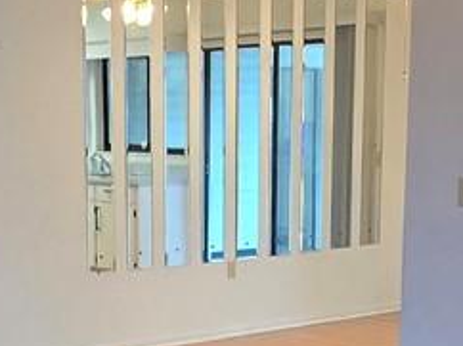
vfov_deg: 16.3
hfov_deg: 22.5
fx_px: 1149
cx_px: 96
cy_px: 434
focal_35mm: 86
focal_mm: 2.2
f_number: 2.2
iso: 160
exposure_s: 1/60
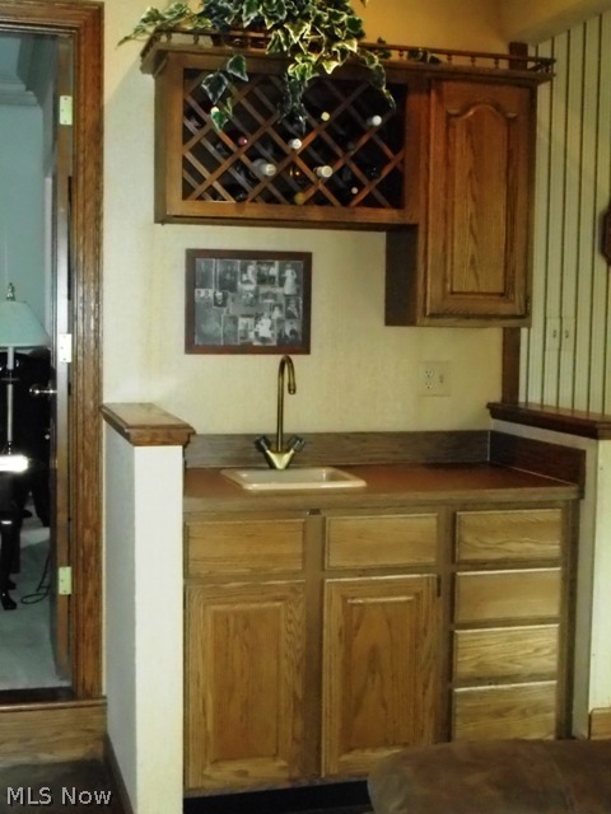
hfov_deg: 28.6
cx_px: 306
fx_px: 1200
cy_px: 407
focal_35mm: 51
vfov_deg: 37.5
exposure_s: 1/60
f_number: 4.9
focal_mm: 9.1
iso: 1250
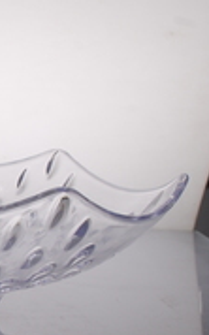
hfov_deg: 11.4
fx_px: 1022
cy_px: 211
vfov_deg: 18.6
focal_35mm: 112
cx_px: -58
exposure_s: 1/125
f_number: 11
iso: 100
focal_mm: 26
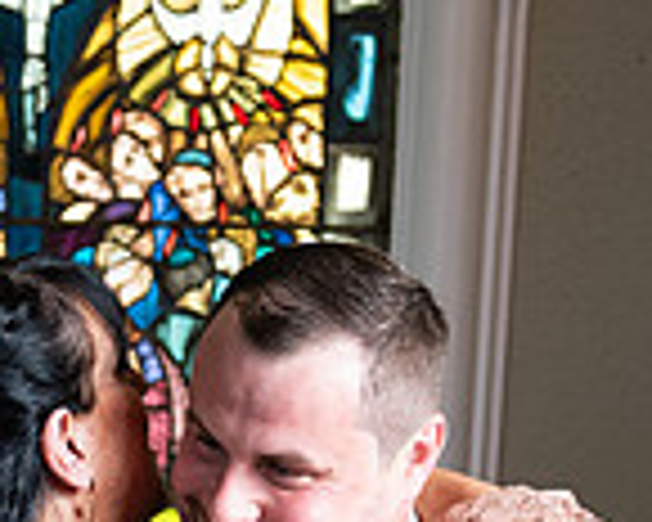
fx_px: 2528
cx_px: 54
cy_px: 758
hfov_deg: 14.5
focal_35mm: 131
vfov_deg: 11.3
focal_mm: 35
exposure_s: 1/160
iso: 640
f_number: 3.5
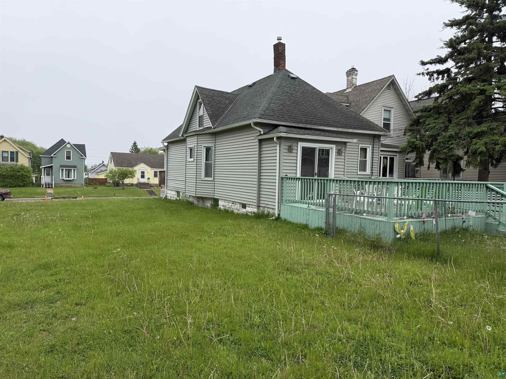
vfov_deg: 56.8
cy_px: 190
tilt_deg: -3.0
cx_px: 253
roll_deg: -1.9
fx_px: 351
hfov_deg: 71.6
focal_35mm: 24
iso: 80
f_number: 1.78
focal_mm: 6.76
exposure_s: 1/2053
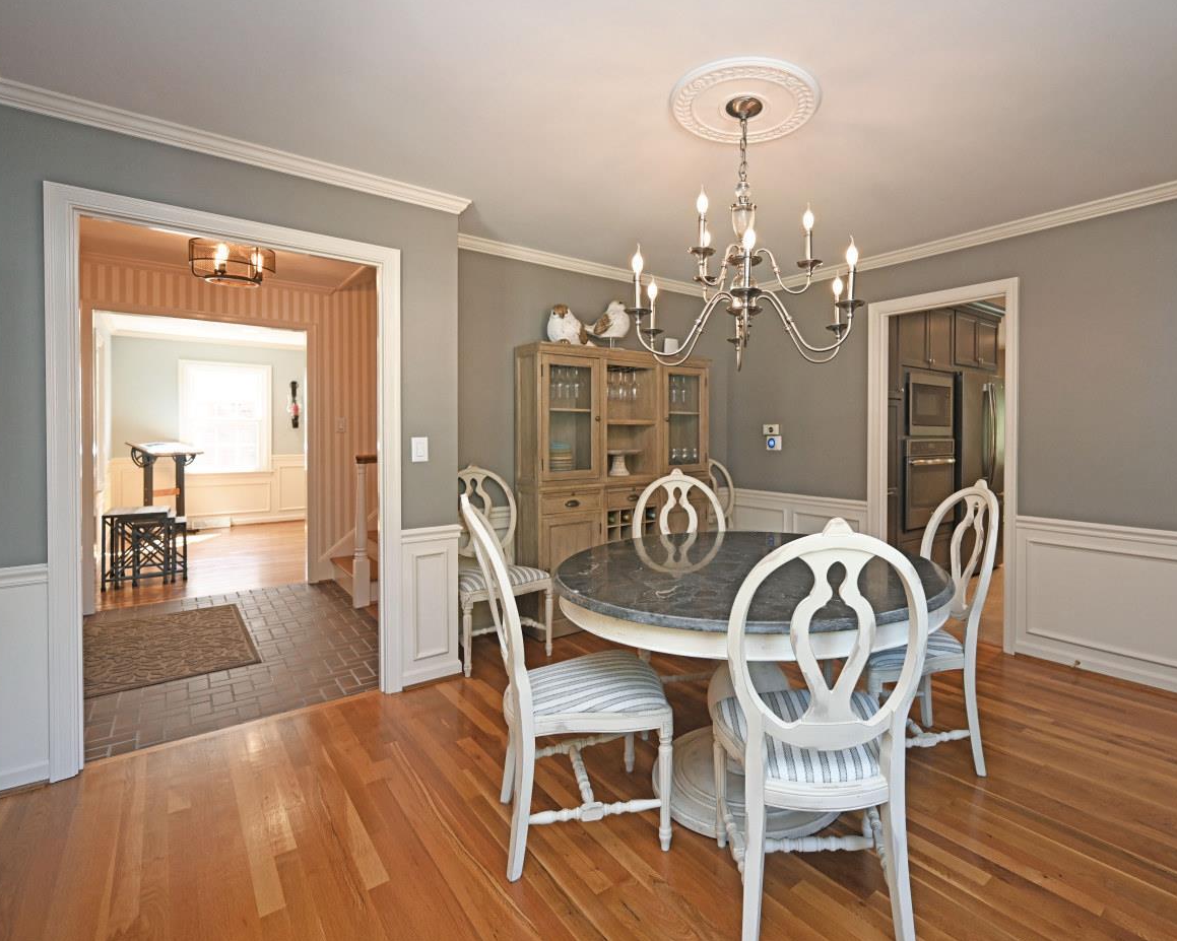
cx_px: 699
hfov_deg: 88.6
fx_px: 592
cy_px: 436
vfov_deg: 76.9
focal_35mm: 17
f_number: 4
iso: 500
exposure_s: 1/60
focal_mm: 14
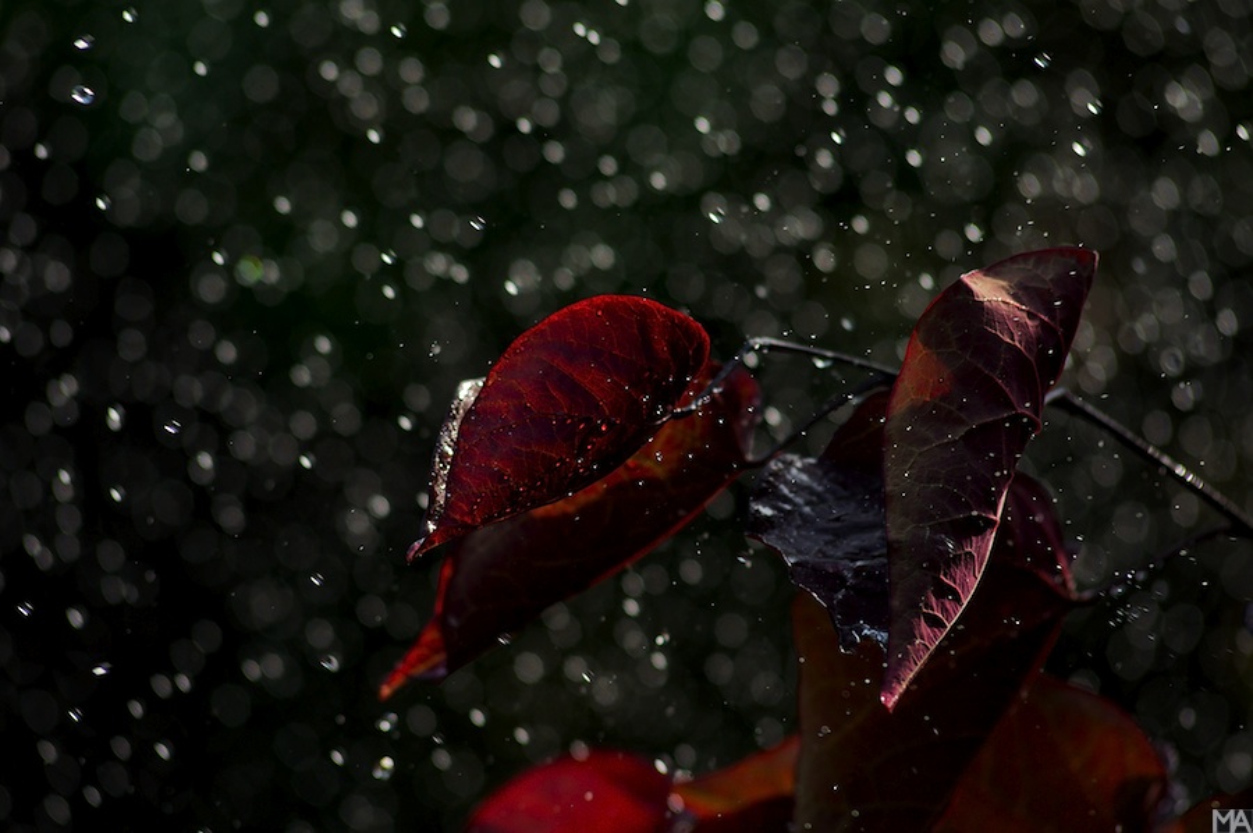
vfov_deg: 5.4
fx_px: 8866
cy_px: 416
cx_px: 626
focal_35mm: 255
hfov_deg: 8.1
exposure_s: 1/3200
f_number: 7.1
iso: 320
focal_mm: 170
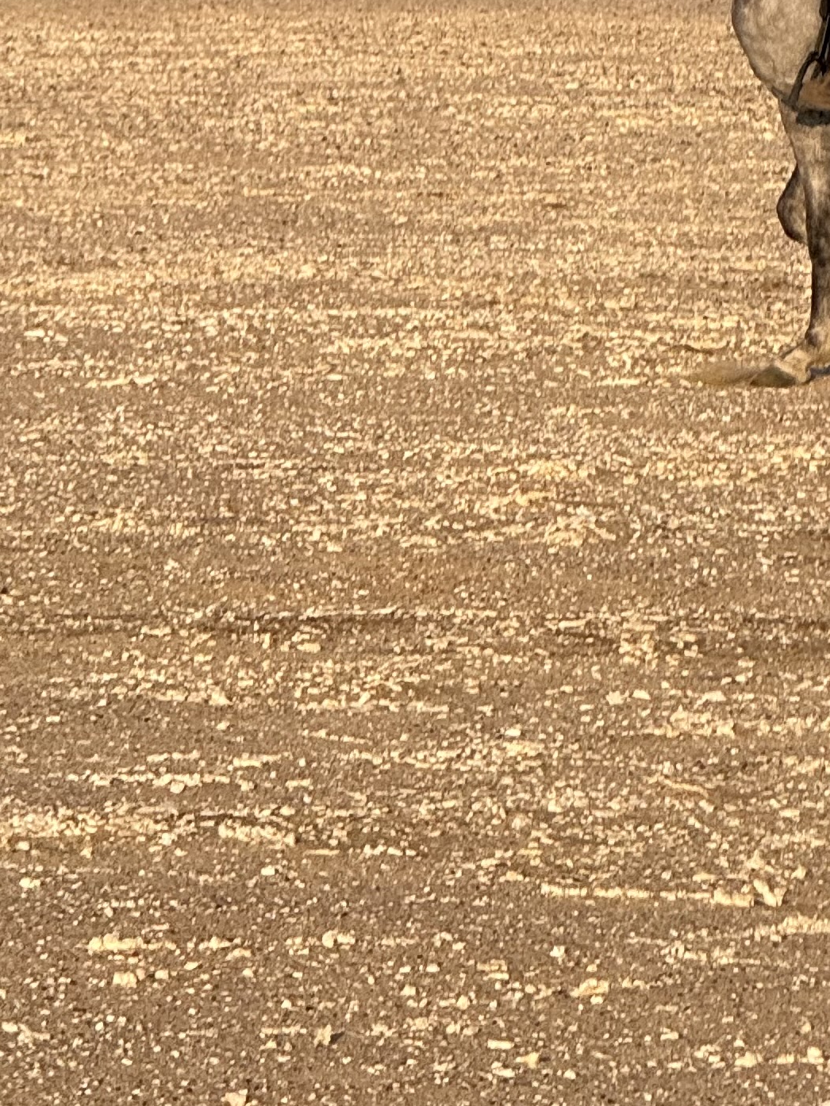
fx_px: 11090
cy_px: -333
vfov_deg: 5.7
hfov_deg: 4.3
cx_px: 1059
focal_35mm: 347
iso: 50
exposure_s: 1/1294
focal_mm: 15.66
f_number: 2.8
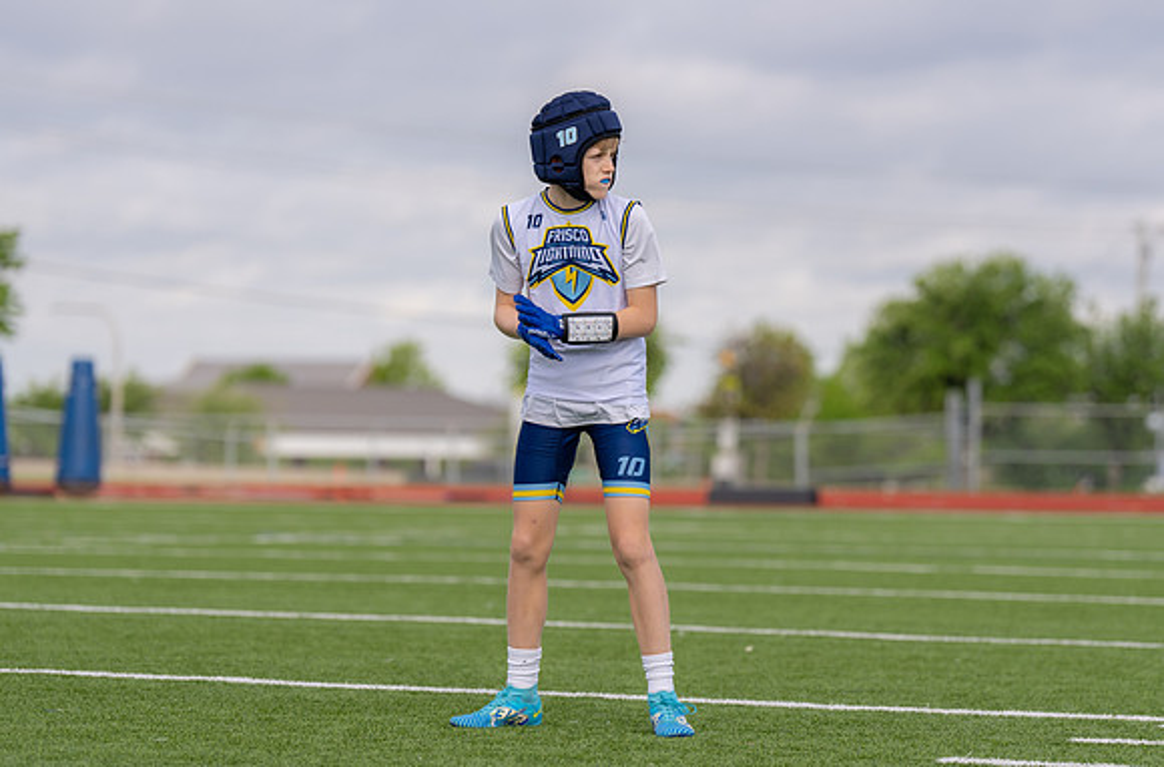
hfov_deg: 13.7
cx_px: 584
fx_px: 4857
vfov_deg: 9.0
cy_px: 383
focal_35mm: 151
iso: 100
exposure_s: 1/1000
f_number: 2.8
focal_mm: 125
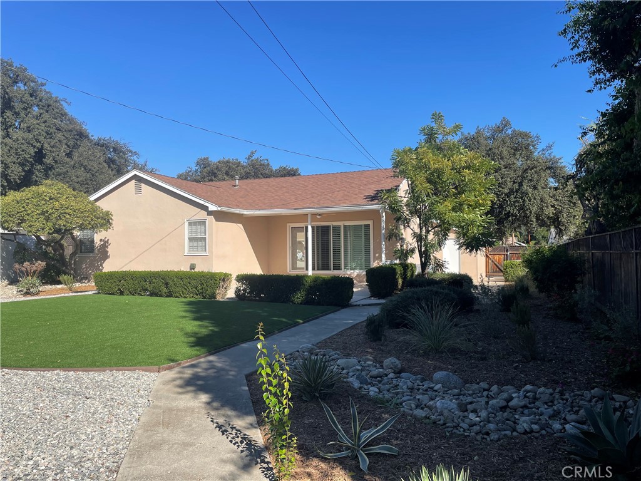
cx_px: 320
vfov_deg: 53.1
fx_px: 481
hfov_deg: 67.3
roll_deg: +1.3
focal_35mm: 26
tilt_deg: +1.9
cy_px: 240
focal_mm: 4.2
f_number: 1.6
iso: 32
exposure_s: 1/2882
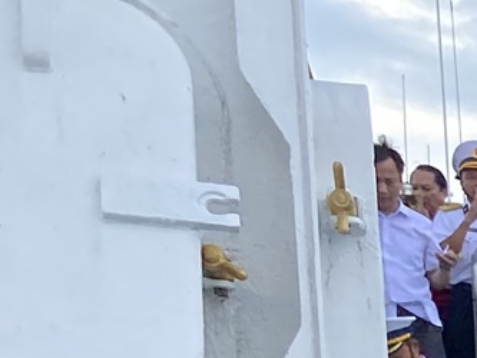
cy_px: 997
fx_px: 2150
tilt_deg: -5.6
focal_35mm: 156
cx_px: 1420
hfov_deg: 9.8
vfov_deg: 8.3
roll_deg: +1.0
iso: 32
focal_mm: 4.25
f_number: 1.8
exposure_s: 1/1377
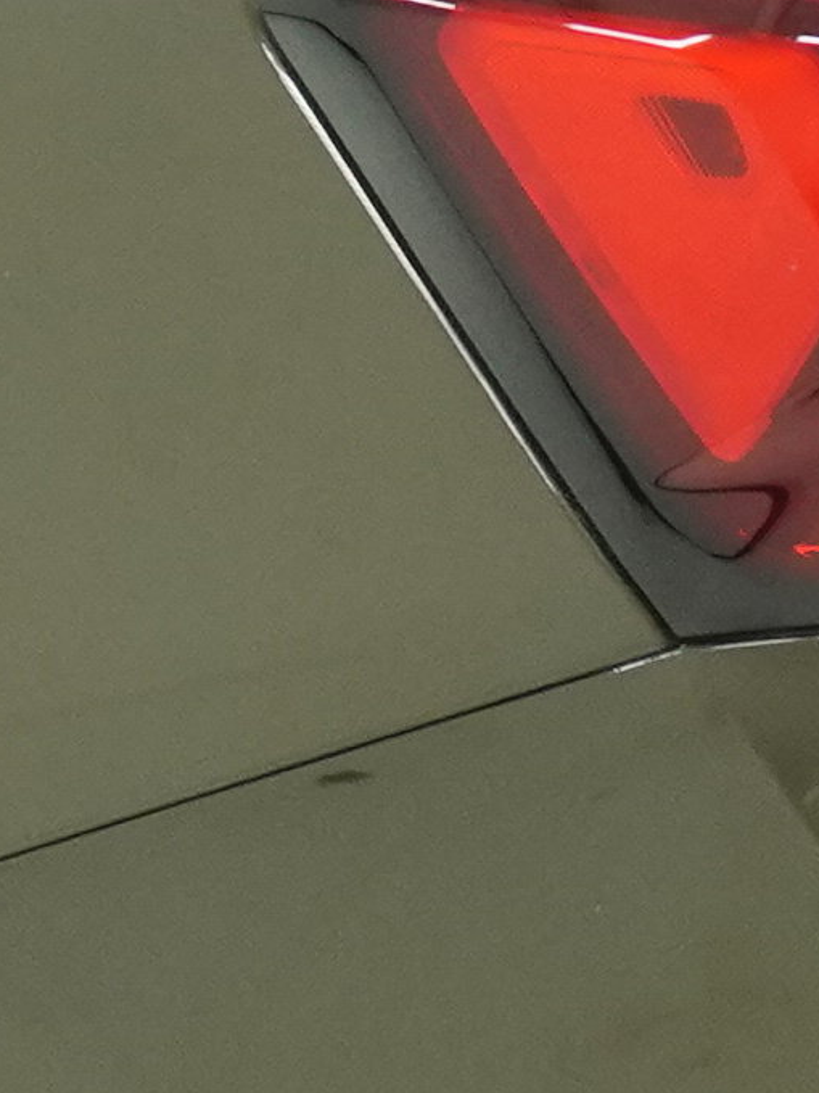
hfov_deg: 5.5
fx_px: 8552
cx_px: -84
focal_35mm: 271
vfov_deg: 7.3
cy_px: 637
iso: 1250
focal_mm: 25
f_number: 5.6
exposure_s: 1/200
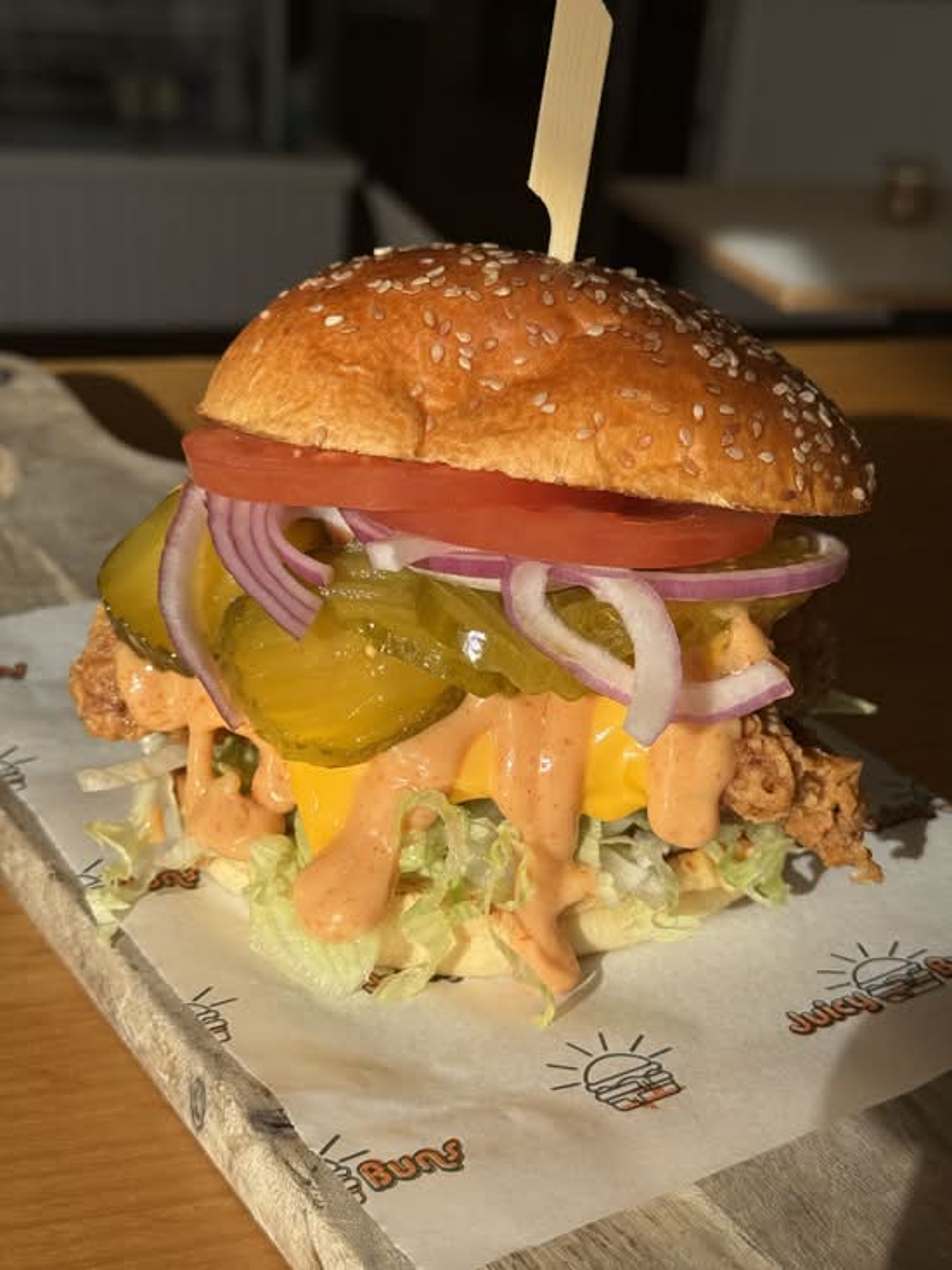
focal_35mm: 48
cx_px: 476
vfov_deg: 39.7
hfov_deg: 30.3
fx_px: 1760
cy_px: 635
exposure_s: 1/4329
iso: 80
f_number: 1.78
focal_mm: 6.76
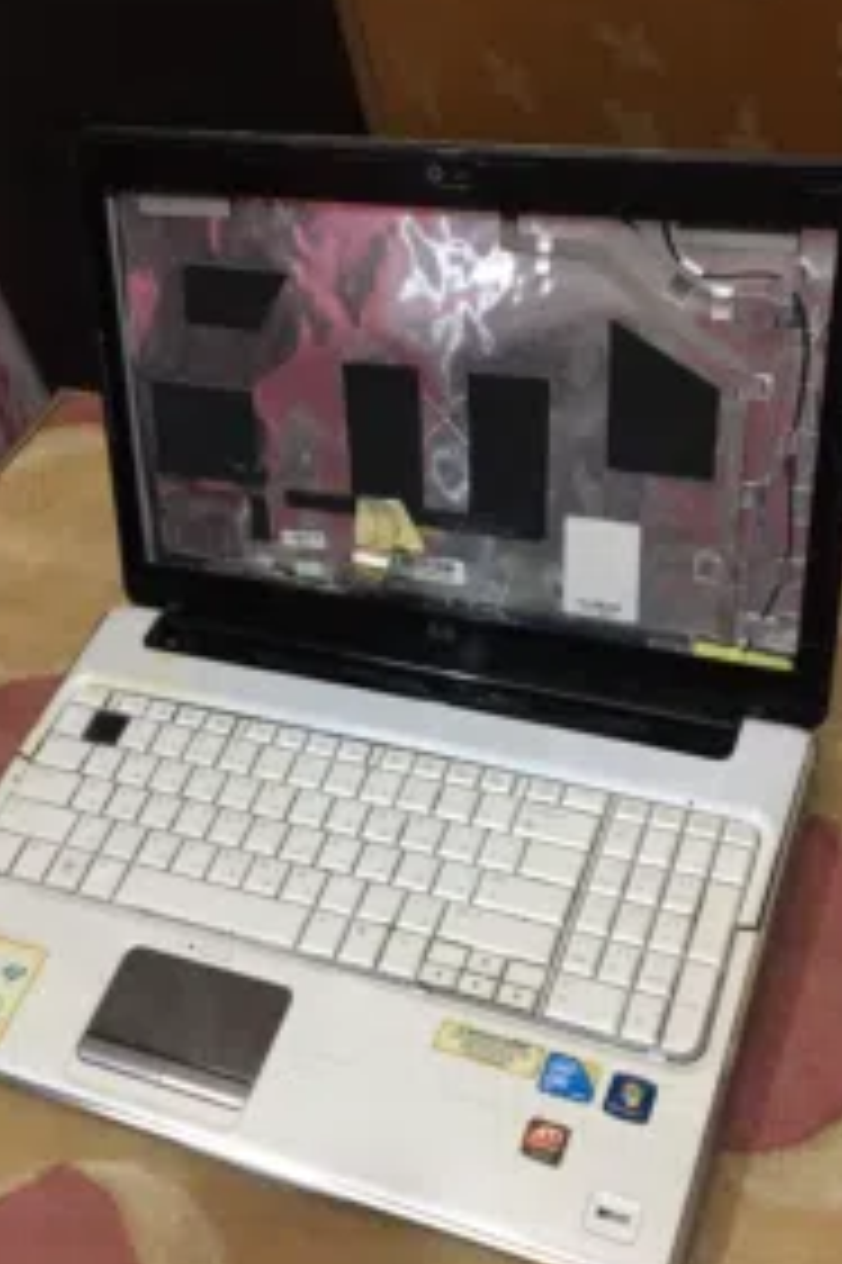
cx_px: 432
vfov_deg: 45.5
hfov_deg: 31.1
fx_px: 1510
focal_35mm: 43
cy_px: 616
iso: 200
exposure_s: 1/17
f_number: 2.2
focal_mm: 4.15
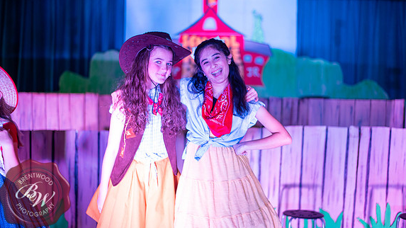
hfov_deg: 39.2
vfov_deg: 22.6
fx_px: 570
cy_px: 107
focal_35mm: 53
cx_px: 201
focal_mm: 50
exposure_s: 1/100
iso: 500
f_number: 1.8
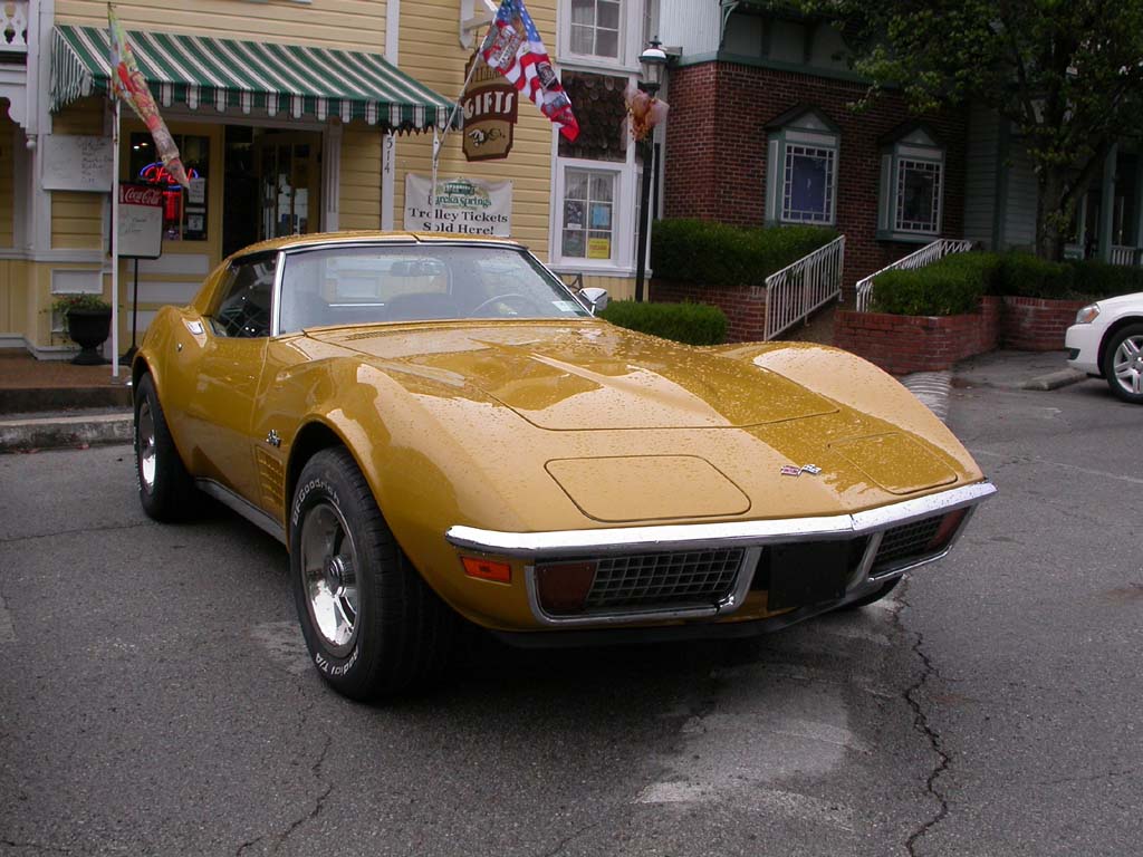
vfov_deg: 37.7
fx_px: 1255
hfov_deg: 49.0
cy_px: 428
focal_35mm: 38
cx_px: 572
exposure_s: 1/183
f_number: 5.3
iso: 100
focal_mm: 7.85
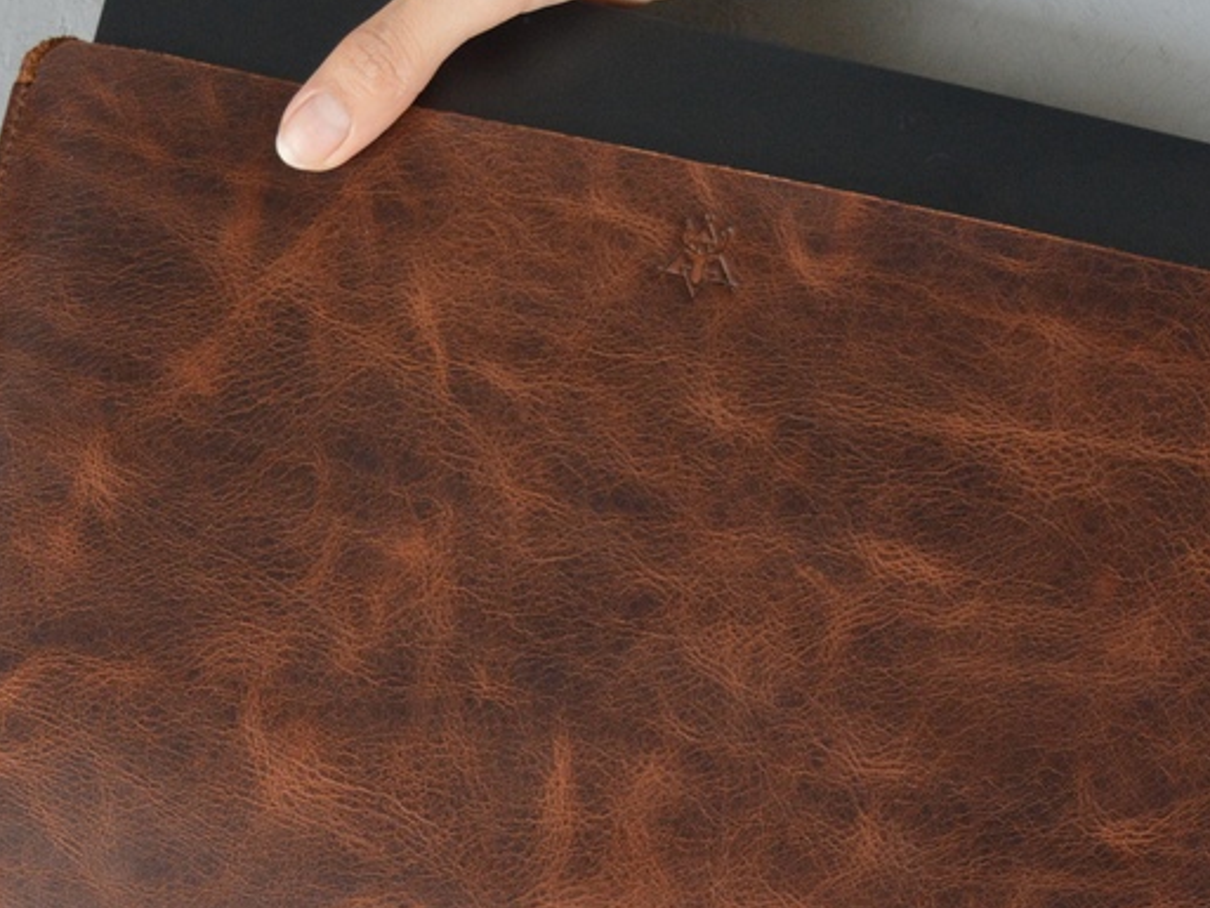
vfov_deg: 25.2
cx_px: 599
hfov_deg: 33.8
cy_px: 748
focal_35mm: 57
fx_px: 1993
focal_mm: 18
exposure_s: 1/250
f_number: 4
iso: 1600
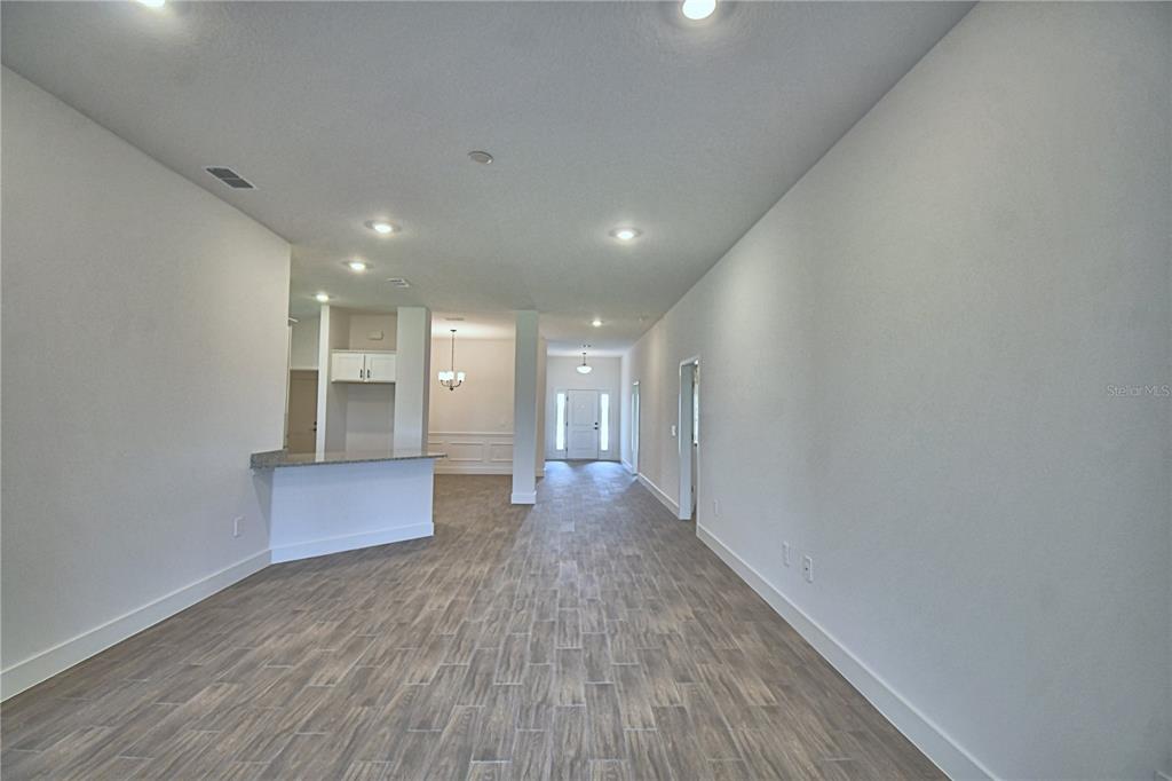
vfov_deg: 77.3
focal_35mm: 15
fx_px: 488
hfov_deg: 100.4
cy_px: 390
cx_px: 586
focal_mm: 10
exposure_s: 1/60
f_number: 4.5
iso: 400
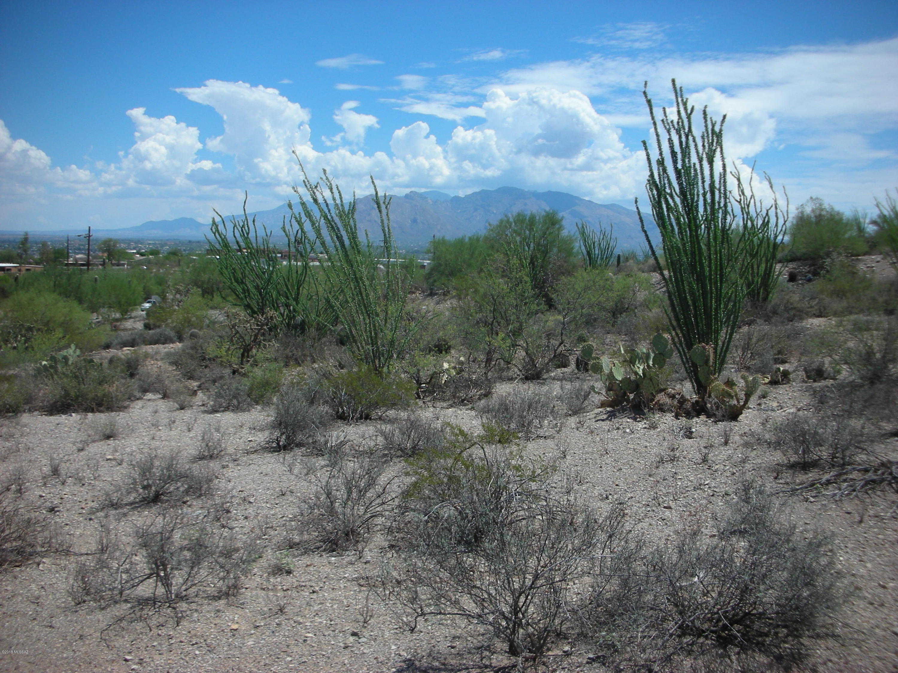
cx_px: 449
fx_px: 908
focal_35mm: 35
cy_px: 336
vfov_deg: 40.7
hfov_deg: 52.6
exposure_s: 1/144
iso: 50
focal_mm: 5.8
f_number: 8.5
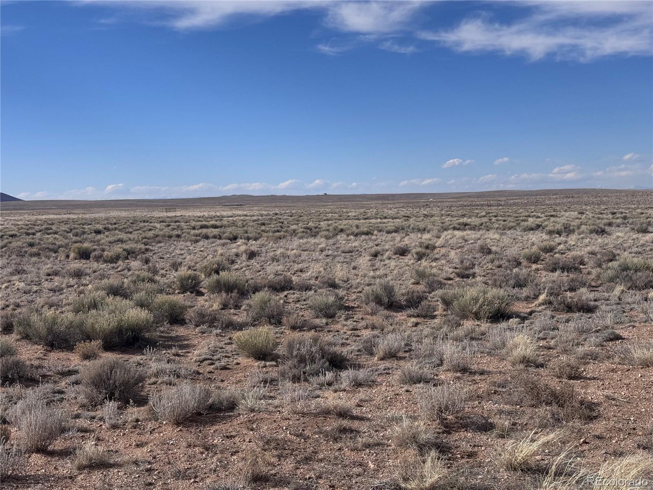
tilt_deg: -2.6
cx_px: 326
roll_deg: +0.5
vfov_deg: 30.3
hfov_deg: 39.7
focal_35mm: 48
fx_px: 905
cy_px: 245
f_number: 1.78
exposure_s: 1/9009
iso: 80
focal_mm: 6.76
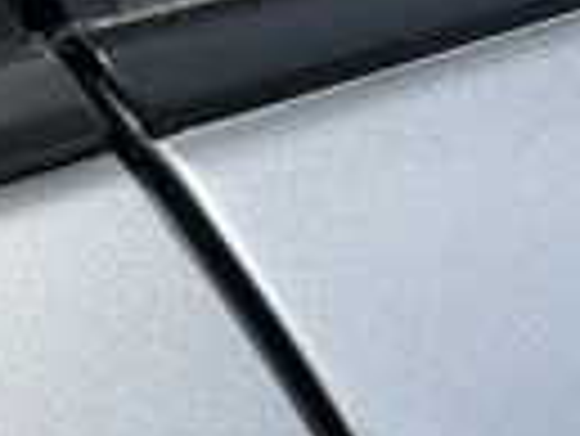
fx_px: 1509
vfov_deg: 15.3
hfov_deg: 20.1
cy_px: 629
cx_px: 728
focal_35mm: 90
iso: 25
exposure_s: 1/1144
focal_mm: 3
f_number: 1.8
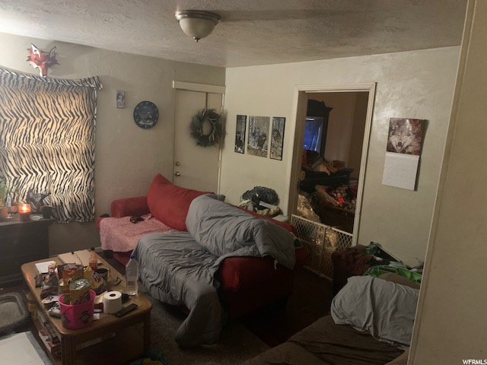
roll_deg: -3.6
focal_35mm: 26
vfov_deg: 53.1
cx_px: 244
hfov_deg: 67.3
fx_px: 366
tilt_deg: -12.2
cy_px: 182
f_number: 1.8
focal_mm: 4.25
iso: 640
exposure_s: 1/24
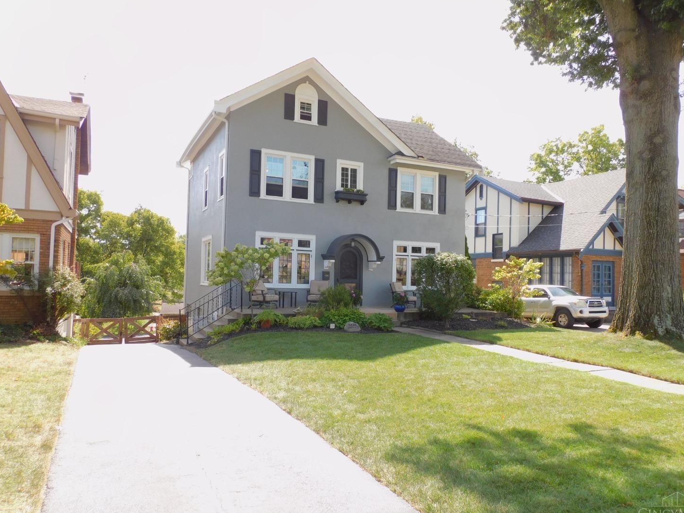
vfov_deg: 54.9
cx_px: 355
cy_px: 262
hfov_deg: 69.4
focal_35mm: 25
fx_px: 494
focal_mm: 4.3
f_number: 3.3
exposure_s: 1/250
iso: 125
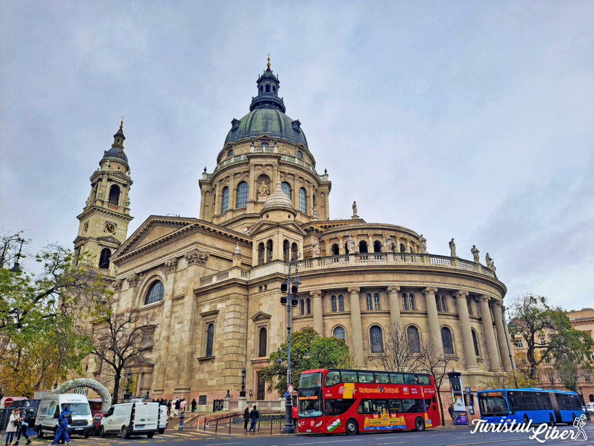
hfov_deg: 69.4
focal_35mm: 25
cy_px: 223
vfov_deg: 54.9
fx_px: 429
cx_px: 297
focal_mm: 4.6
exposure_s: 1/587
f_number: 2
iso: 32
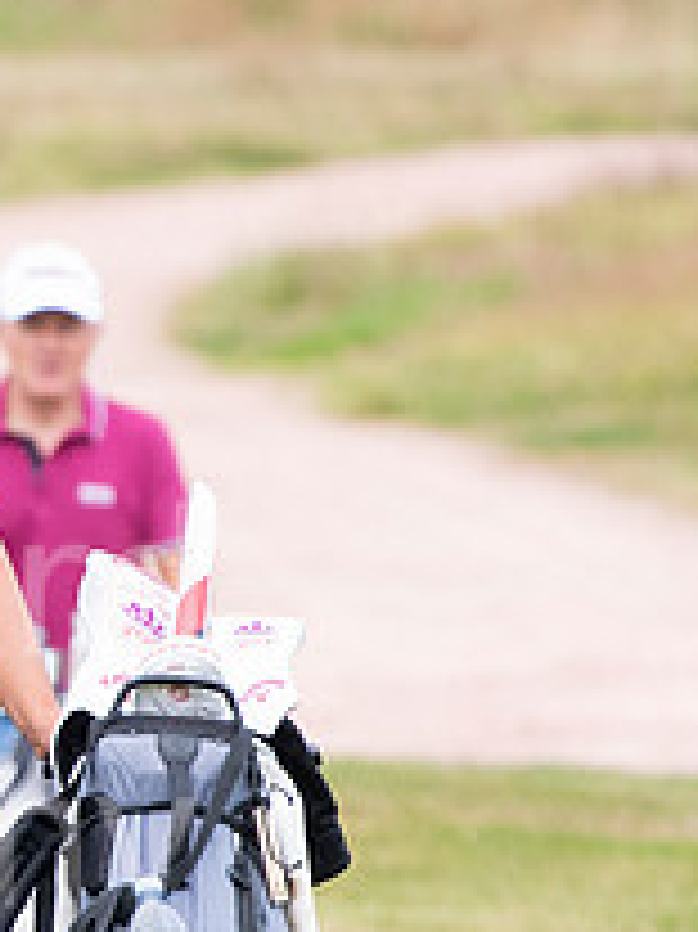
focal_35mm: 1618
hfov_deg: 0.9
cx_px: -378
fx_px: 43546
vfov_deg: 1.2
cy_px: 624
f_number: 5.6
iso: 800
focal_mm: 400
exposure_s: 1/1250
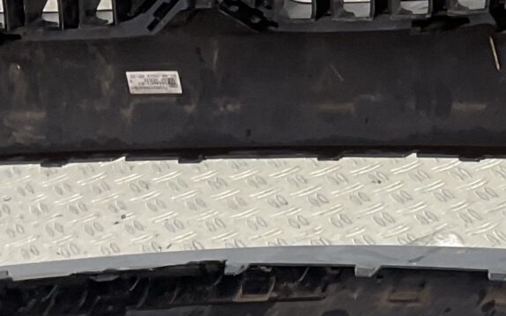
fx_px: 1890
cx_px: 867
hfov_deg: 13.8
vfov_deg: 9.6
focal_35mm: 137
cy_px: 218
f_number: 1.8
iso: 32
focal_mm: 3
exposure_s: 1/100
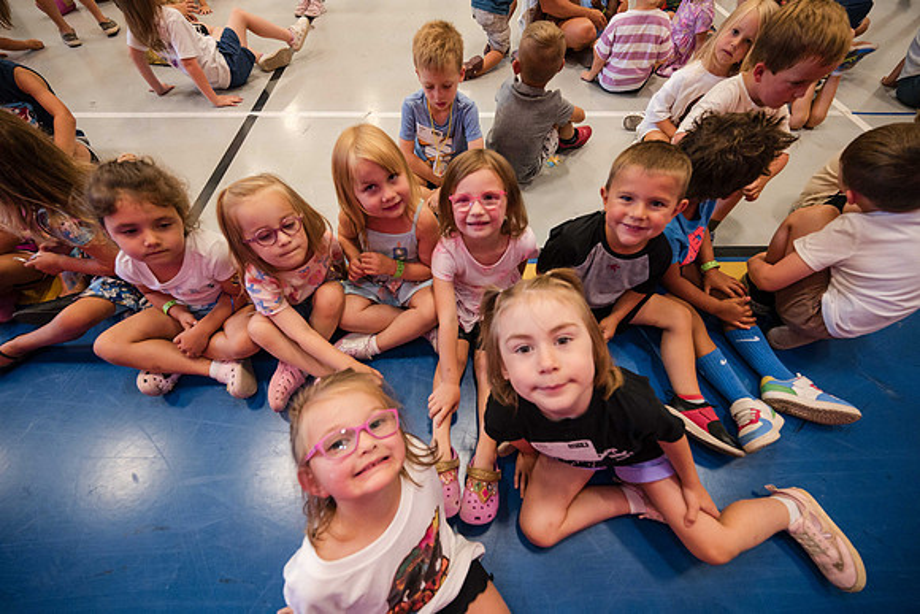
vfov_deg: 79.3
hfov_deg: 102.3
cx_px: 453
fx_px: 370
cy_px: 298
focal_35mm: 14
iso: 3200
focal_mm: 14
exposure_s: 1/100
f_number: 4
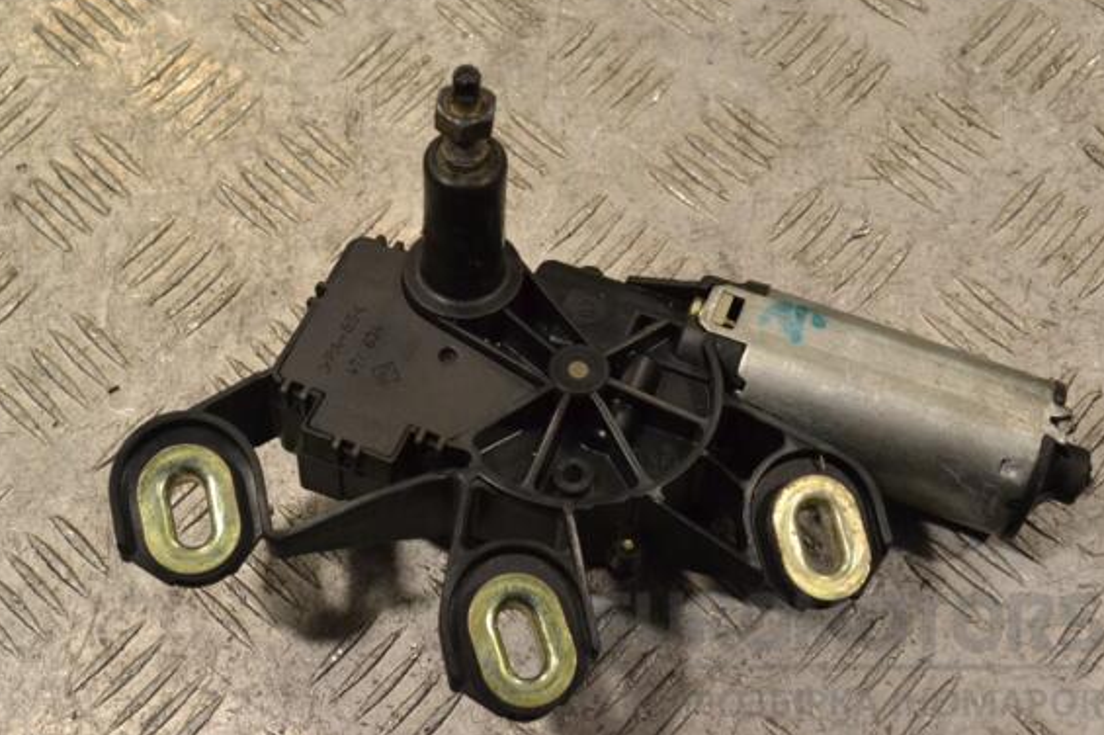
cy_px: 362
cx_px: 555
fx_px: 1563
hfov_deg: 38.9
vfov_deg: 26.5
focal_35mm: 51
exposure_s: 1/400
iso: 3200
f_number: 10
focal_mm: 32
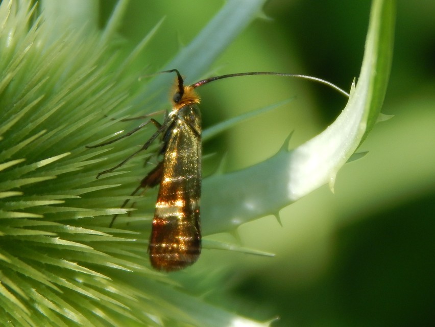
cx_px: 218
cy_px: 164
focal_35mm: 207
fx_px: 2603
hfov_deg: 9.6
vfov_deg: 7.2
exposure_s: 1/250
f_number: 5.4
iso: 125
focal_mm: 37.1
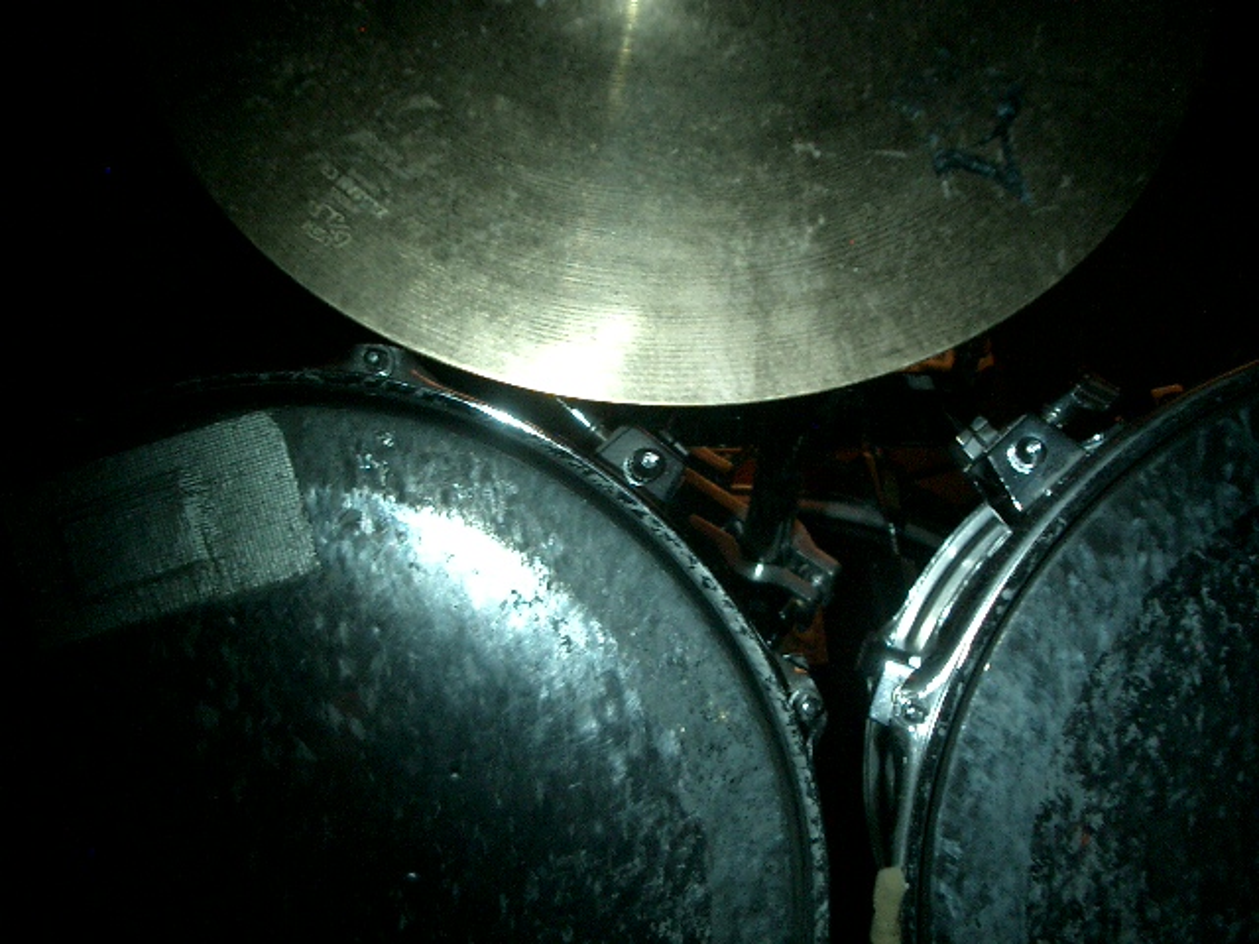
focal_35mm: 35
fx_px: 1273
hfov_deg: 52.6
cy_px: 472
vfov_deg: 40.7
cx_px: 630
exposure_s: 1/8
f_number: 2.6
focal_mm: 5.8
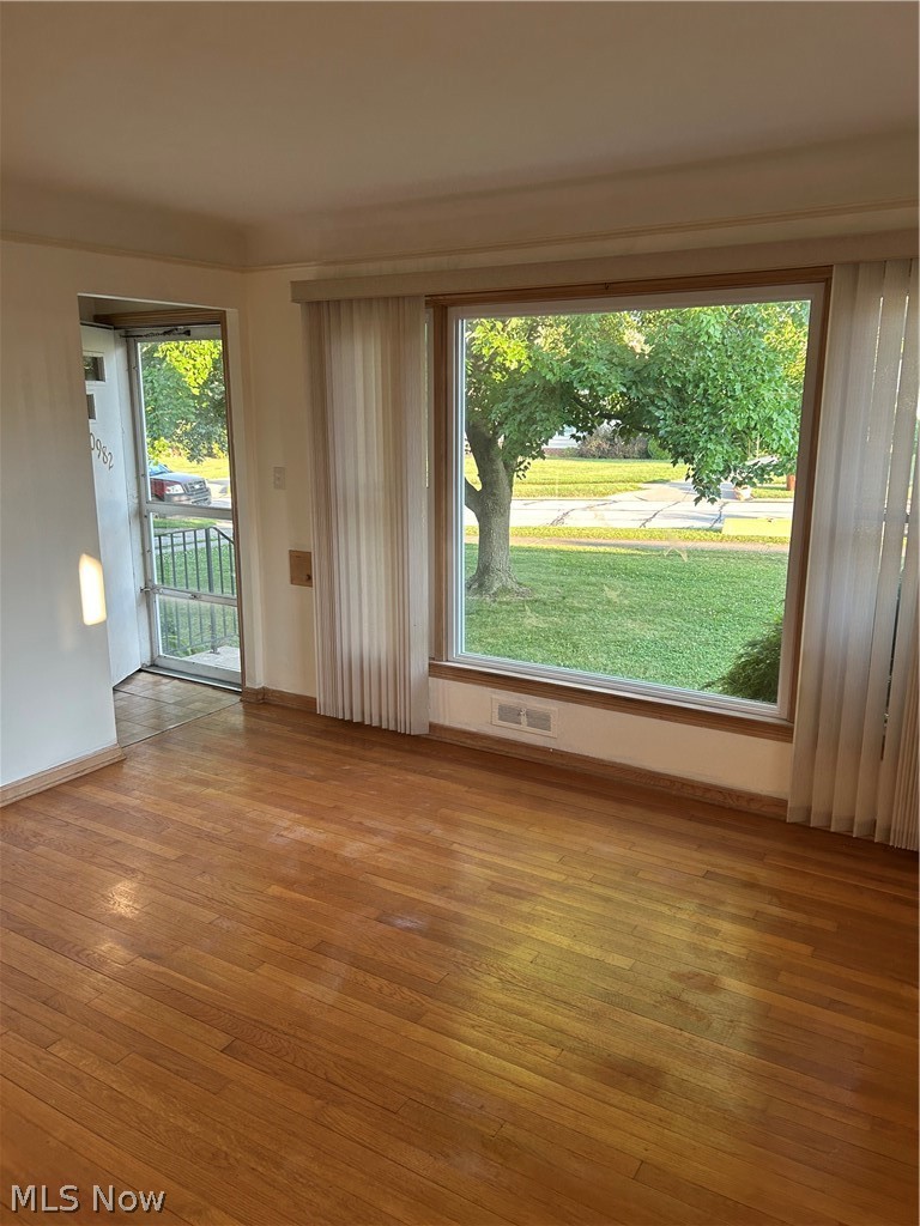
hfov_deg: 53.1
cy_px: 613
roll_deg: -0.3
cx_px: 460
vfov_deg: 67.3
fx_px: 921
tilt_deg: -11.5
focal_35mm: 26
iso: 100
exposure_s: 1/121
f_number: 1.5
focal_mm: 5.7
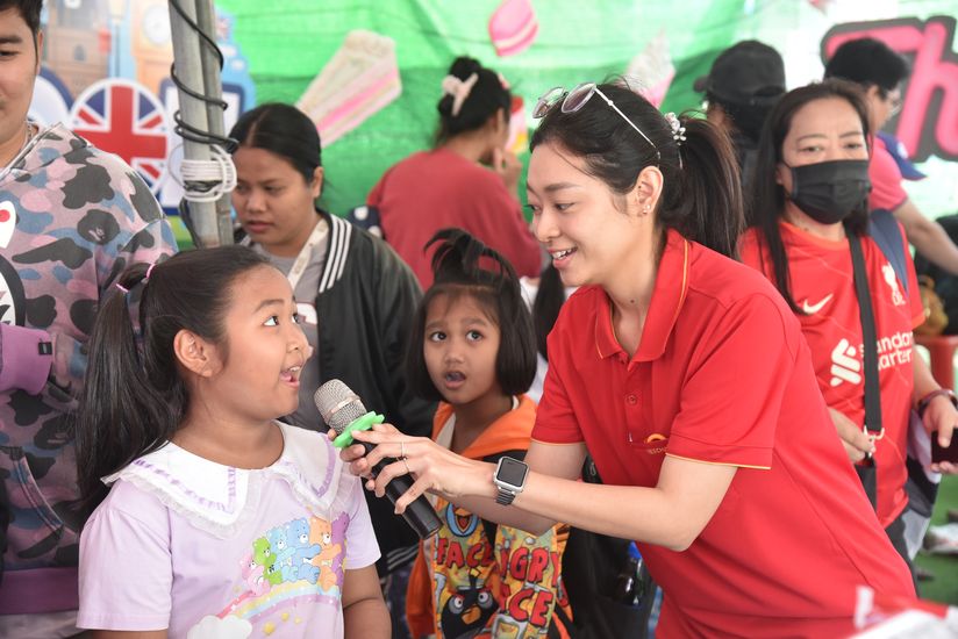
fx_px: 1863
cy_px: 320
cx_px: 479
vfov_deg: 19.5
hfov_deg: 28.8
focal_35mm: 70
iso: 1600
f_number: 4
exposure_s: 1/250
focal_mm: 70
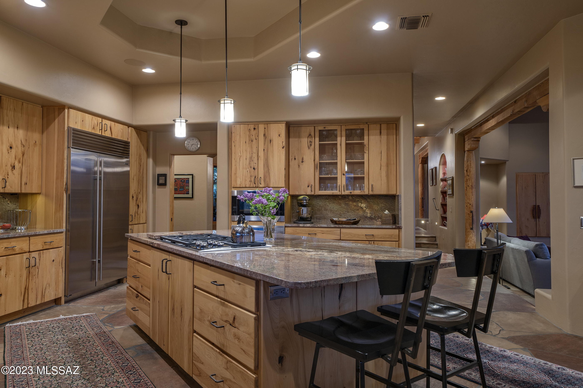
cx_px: 292
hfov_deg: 73.8
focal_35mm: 24
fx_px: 389
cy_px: 194
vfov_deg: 53.1
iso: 200
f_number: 9
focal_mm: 24
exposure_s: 1
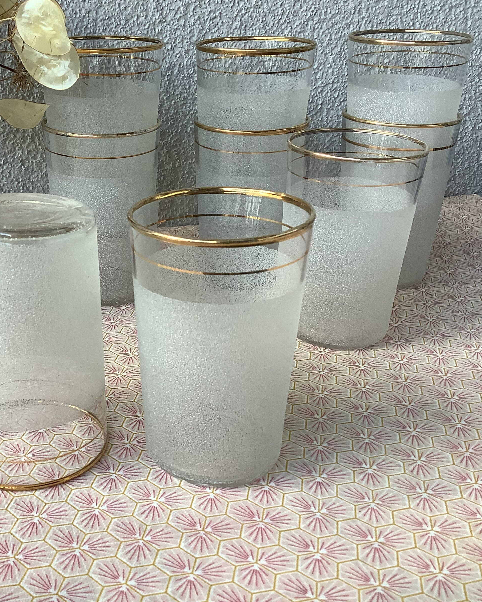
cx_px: 134
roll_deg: +1.5
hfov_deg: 35.8
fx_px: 731
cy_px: 297
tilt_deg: -21.6
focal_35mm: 41
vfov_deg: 44.8
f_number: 2.4
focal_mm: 3.3
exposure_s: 1/100
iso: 64
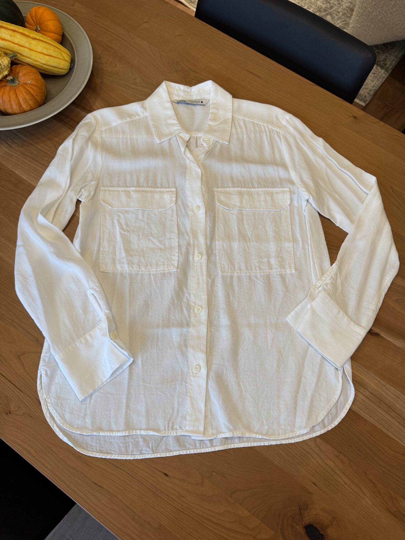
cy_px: 270
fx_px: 374
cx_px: 202
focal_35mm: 24
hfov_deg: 56.8
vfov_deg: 71.6
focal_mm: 6.76
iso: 125
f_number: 1.78
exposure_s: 1/120
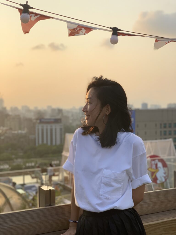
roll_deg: +0.1
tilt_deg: -0.9
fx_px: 353
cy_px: 118
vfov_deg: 36.8
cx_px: 88
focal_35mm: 52
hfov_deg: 28.0
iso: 16
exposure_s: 1/527
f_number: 2.4
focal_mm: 6
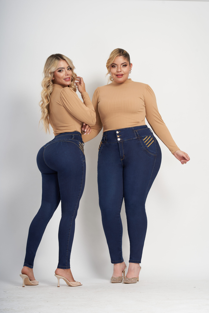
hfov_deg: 19.5
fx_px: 609
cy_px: 156
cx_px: 104
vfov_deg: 28.8
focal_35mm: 70
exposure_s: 1/160
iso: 100
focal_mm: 70
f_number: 8
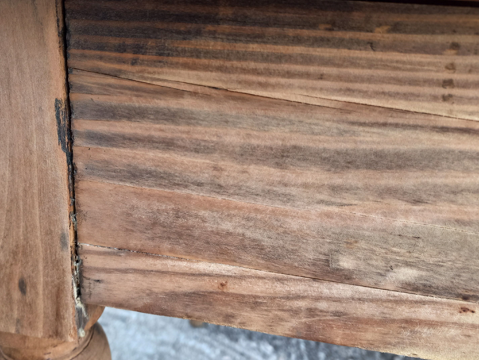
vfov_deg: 40.5
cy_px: 139
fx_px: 484
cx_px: 191
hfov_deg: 52.3
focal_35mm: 35
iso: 64
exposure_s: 1/100
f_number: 1.8
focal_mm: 4.65
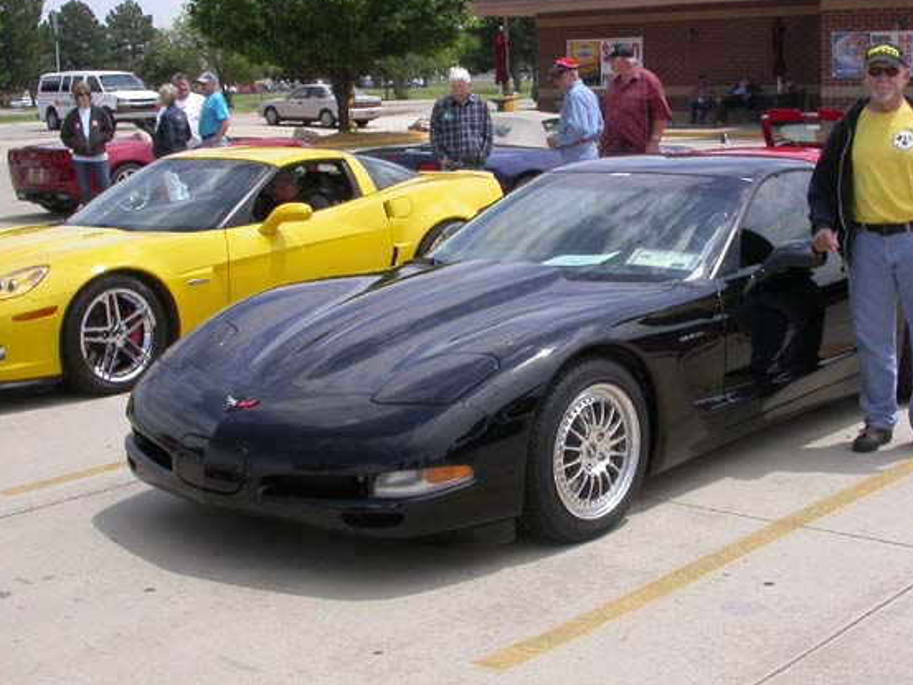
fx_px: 1451
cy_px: 299
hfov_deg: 34.8
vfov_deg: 26.5
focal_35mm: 55
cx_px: 566
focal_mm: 7.85
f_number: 7.5
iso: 100
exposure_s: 1/322
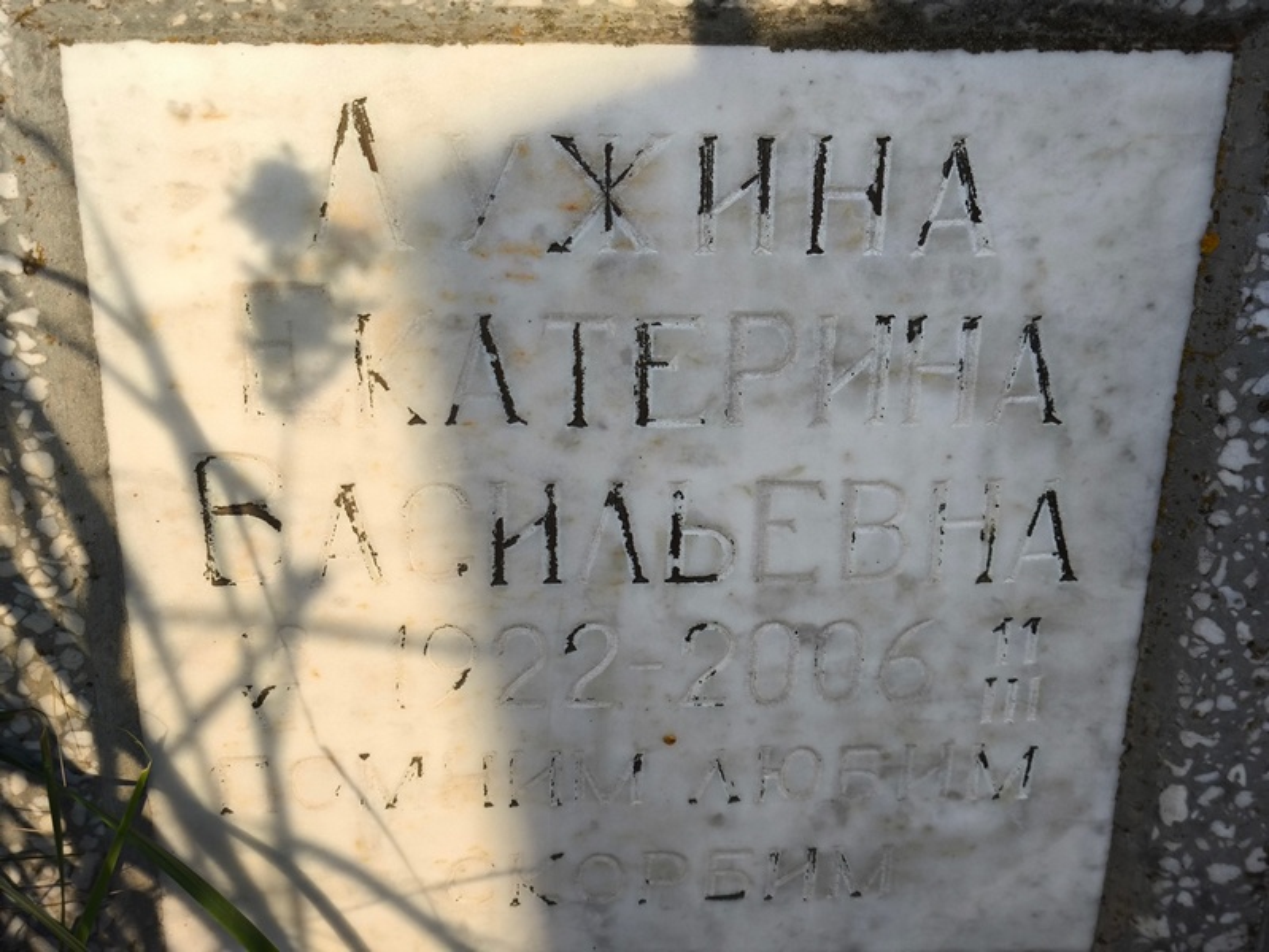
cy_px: 476
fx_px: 1834
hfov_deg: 38.2
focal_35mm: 50
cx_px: 634
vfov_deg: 29.1
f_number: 1.7
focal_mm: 4.71
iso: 50
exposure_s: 1/377
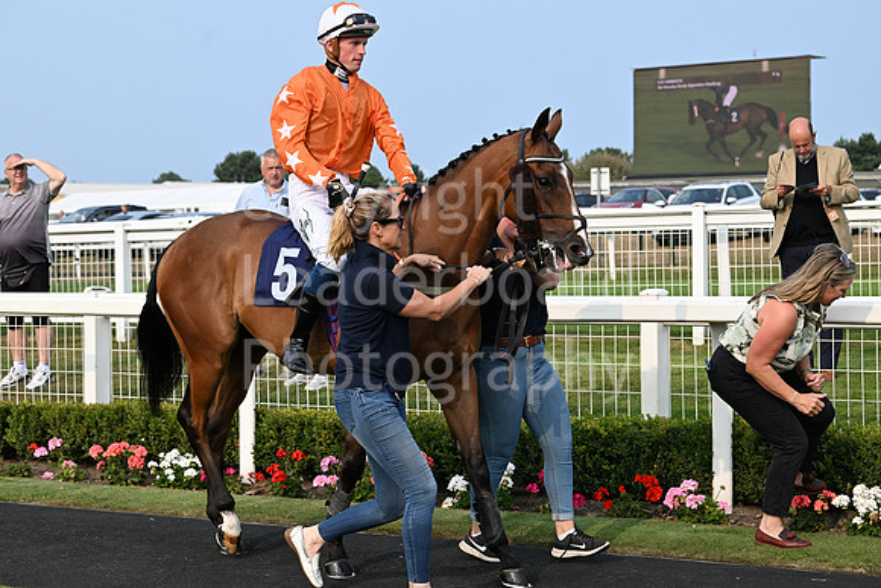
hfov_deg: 28.8
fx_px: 1713
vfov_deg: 19.5
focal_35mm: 70
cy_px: 294
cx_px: 440
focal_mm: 70
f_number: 5.6
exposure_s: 1/1250
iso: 400
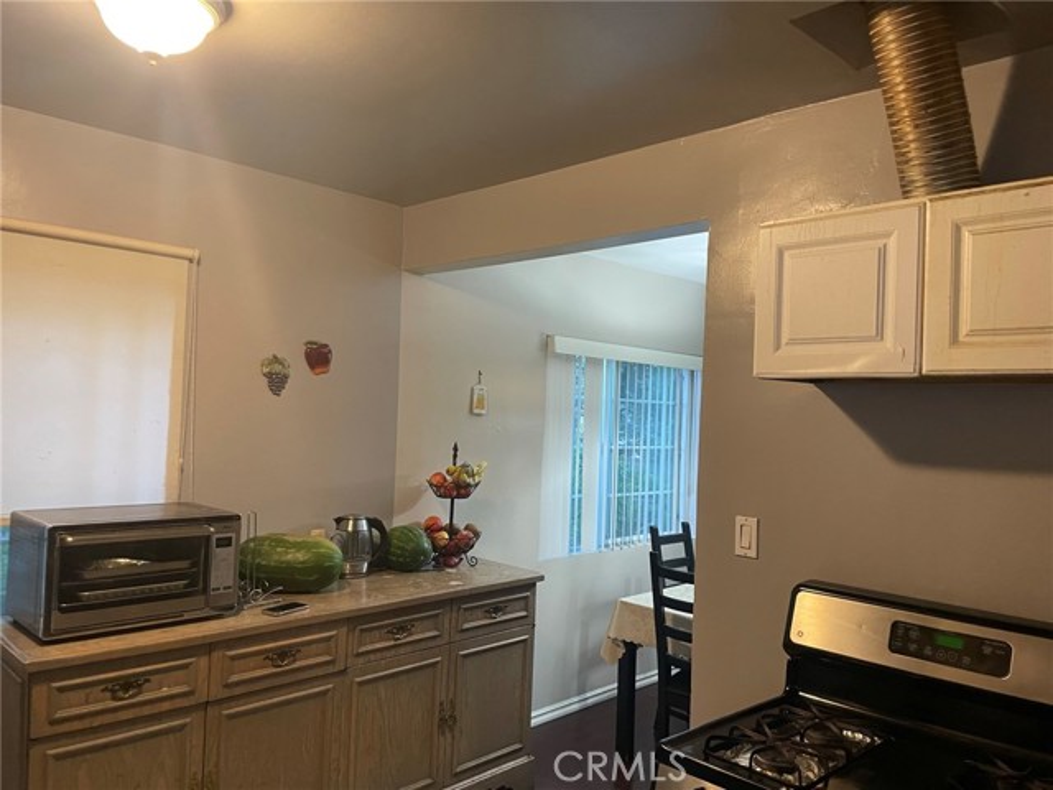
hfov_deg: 67.3
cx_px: 526
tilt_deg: +0.1
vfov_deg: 53.1
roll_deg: -1.9
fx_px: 791
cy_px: 395
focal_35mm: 26
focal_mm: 4.2
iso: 320
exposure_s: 1/60
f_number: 1.6
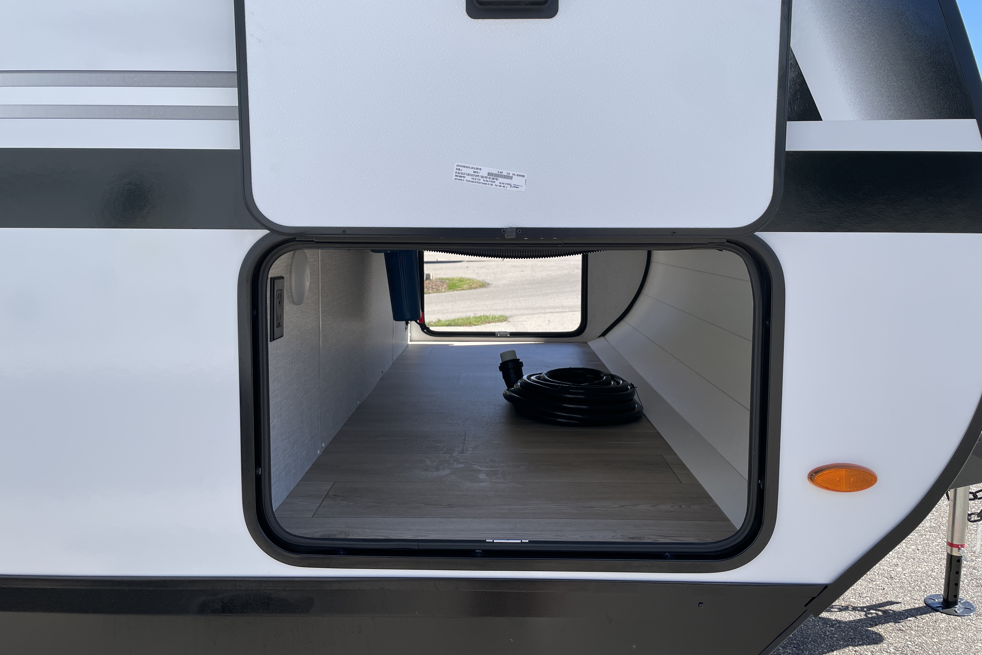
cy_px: 311
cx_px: 484
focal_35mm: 28
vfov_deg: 46.4
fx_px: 764
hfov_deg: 65.5
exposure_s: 1/1490
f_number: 1.6
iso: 32
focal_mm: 4.2
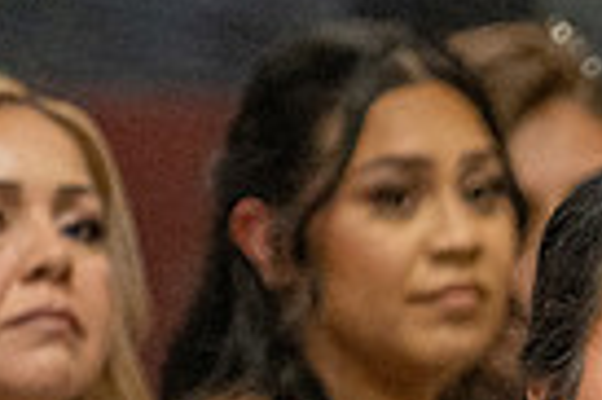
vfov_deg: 1.2
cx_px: 1023
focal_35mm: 1103
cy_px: 659
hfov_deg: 1.9
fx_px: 18422
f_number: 2.8
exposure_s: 1/320
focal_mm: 200
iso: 3200
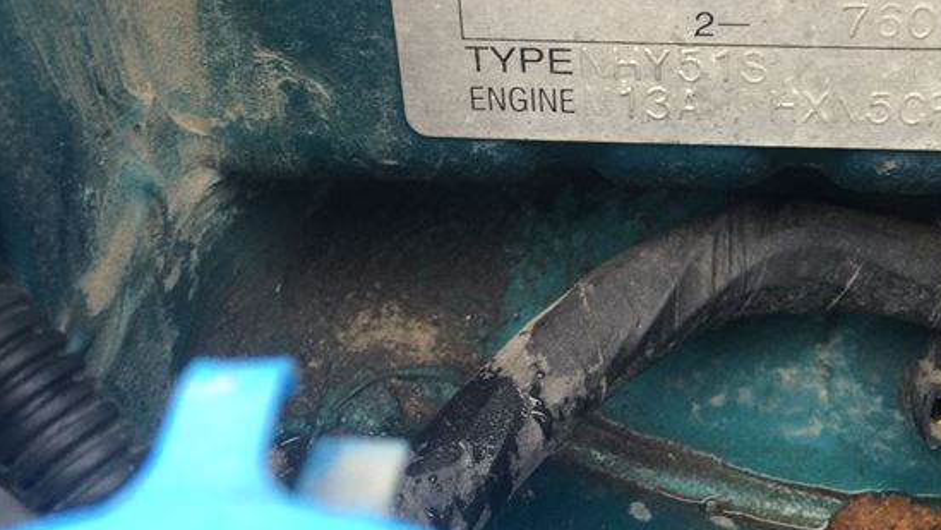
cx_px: 656
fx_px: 1148
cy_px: 33
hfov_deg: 43.7
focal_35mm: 46
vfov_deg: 25.0
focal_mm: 4.15
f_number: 2.2
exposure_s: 1/40
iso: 40
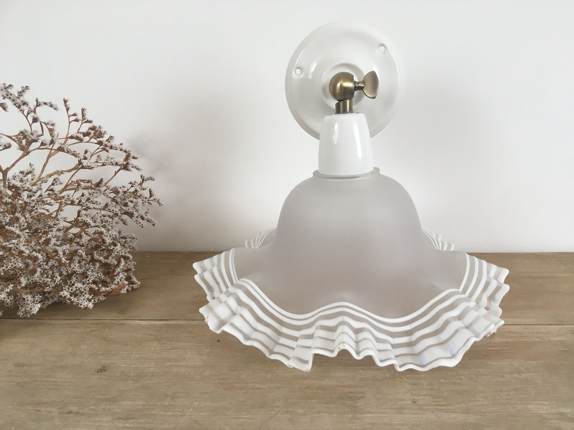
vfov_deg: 48.2
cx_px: 287
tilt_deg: -12.3
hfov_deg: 61.7
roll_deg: +0.6
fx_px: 481
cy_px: 215
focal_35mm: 29
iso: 25
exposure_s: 1/33
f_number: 2.2
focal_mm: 4.15
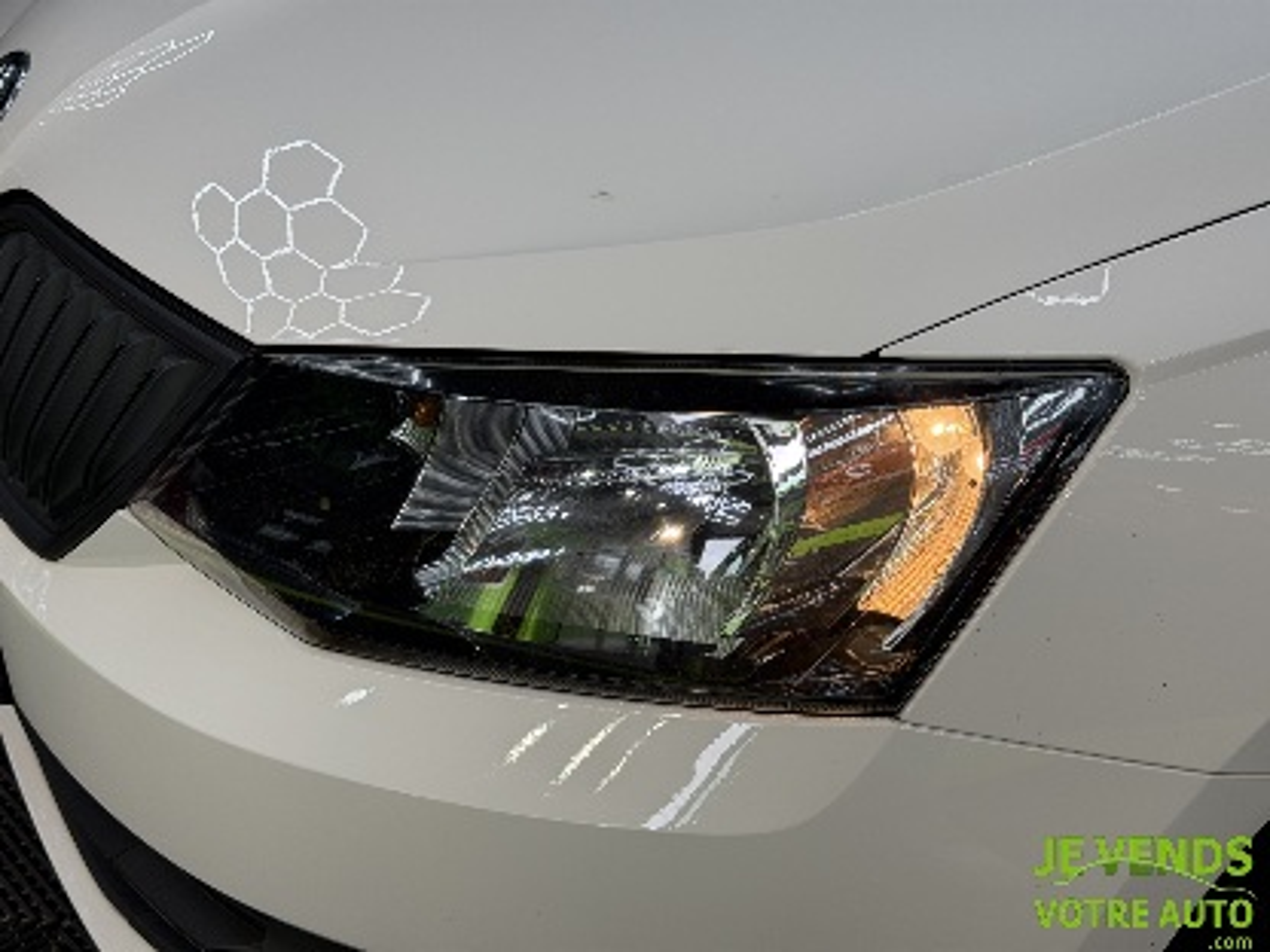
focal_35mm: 48
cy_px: 476
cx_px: 635
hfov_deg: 39.7
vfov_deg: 30.3
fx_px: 1761
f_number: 1.78
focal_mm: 6.76
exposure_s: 1/195
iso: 64
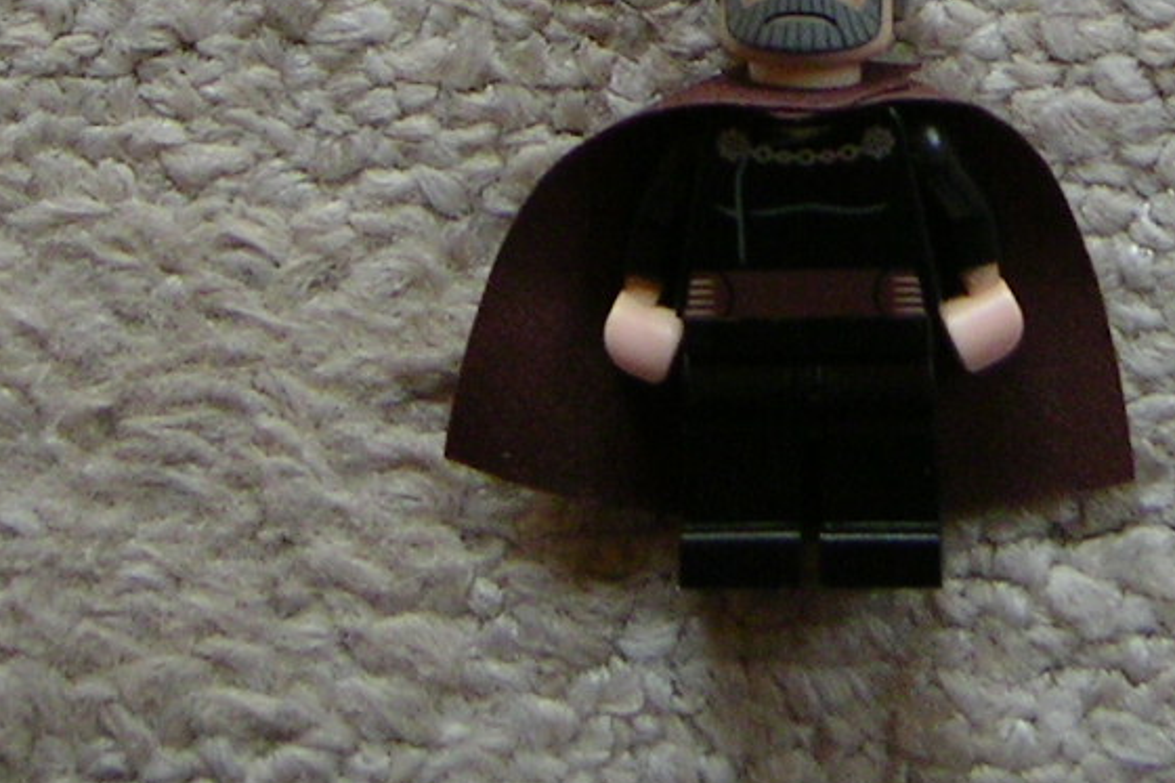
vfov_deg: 12.1
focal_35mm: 107
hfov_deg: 19.0
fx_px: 3491
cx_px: 804
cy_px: -447
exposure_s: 1/53.6
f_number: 2.8
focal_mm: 5.6
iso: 100
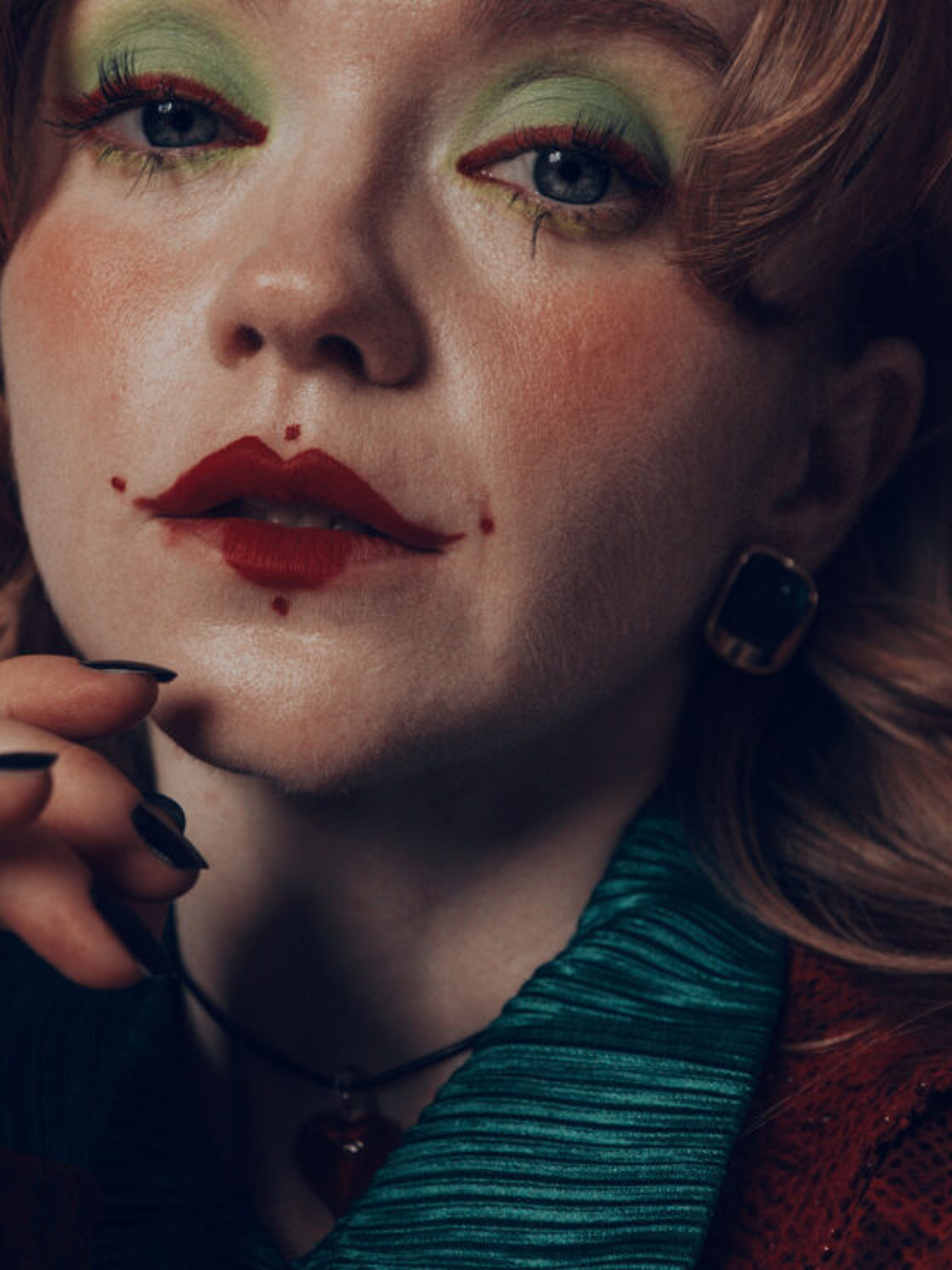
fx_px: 2018
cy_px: 712
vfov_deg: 34.9
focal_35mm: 55
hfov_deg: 26.5
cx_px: 414
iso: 1250
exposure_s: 1/200
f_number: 4.5
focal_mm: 26
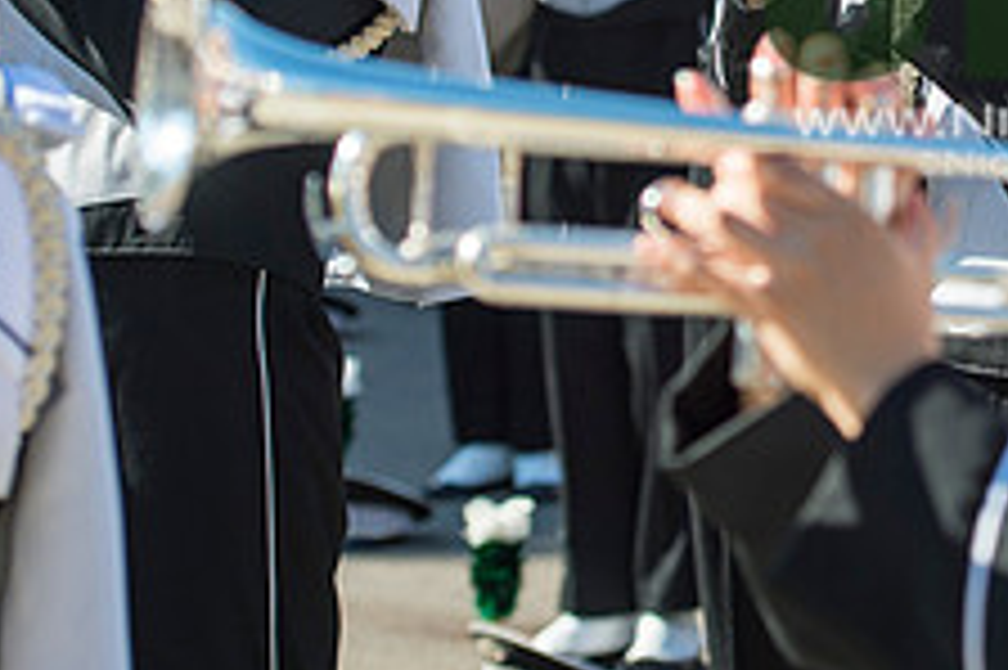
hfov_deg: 10.1
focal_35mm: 202
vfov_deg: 6.8
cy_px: -40
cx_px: 1102
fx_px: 5652
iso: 200
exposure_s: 1/1000
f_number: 4.5
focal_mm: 78
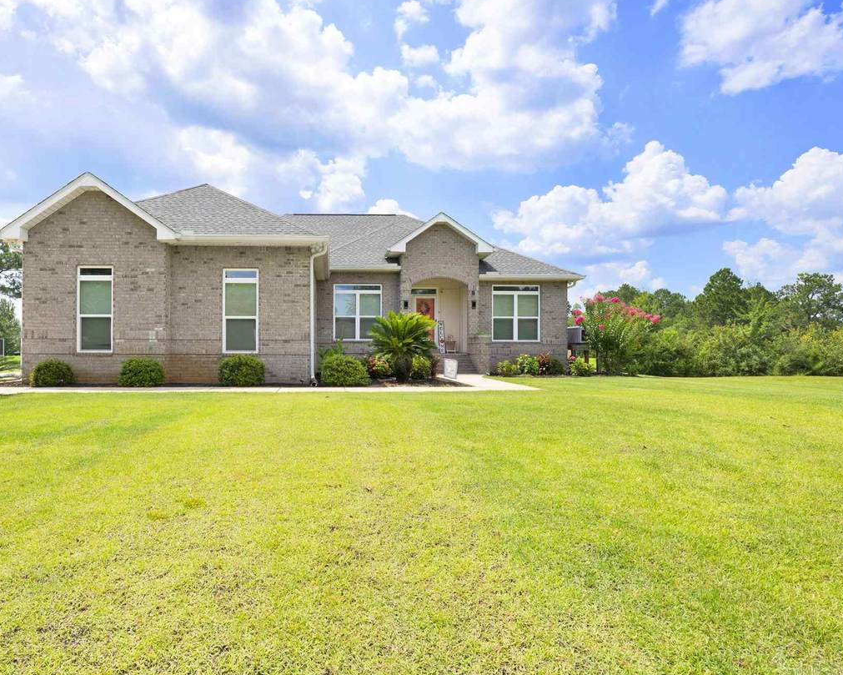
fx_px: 489
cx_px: 332
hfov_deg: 80.4
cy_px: 344
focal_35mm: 20
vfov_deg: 69.2
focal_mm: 16.5
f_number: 11
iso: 400
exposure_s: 1/400
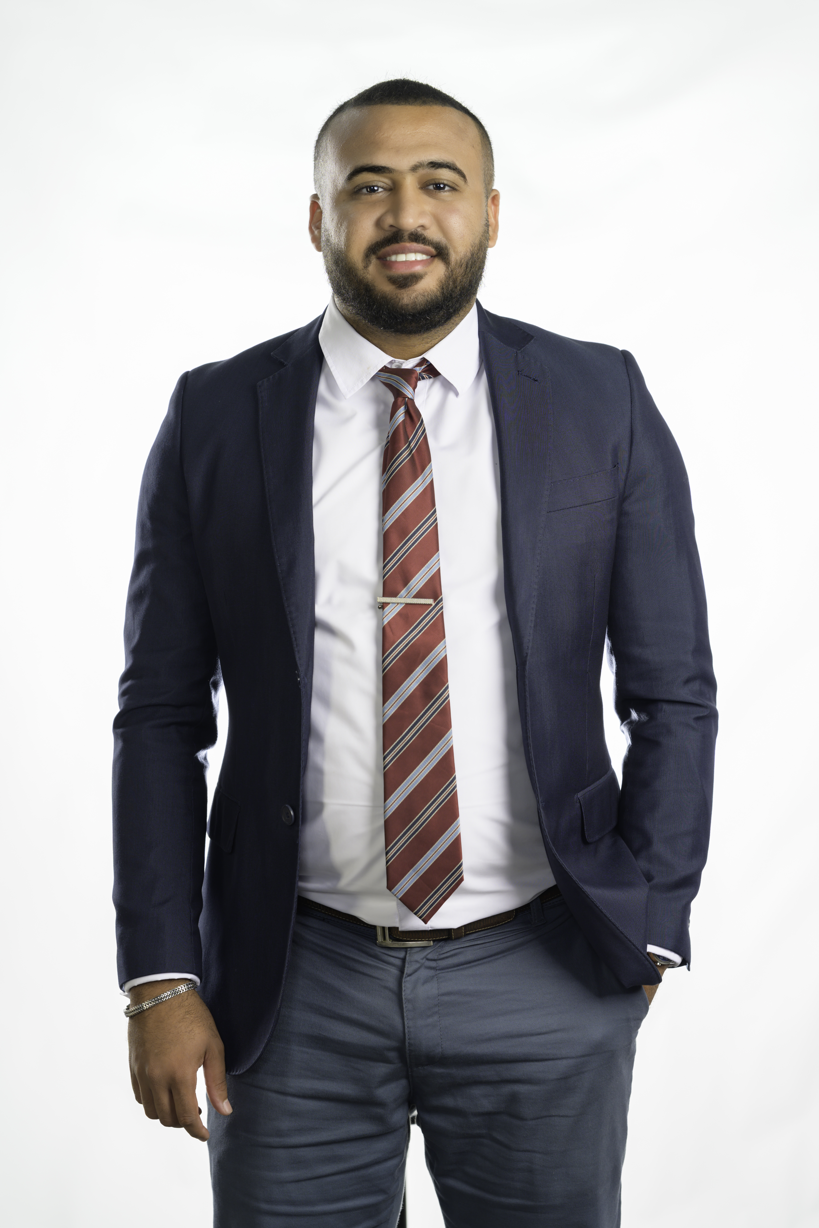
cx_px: 410
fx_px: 2900
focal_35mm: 85
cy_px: 614
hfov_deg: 16.1
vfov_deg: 23.9
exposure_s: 1/125
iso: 125
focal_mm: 85
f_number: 4.5
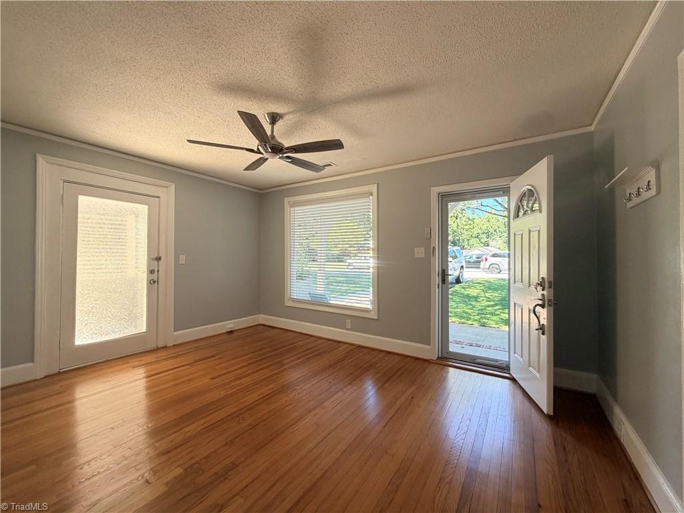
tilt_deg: +1.1
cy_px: 256
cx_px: 342
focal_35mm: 14
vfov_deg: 85.7
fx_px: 277
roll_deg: +0.3
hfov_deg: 102.1
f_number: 2.2
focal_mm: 2.22
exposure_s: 1/121
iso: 125
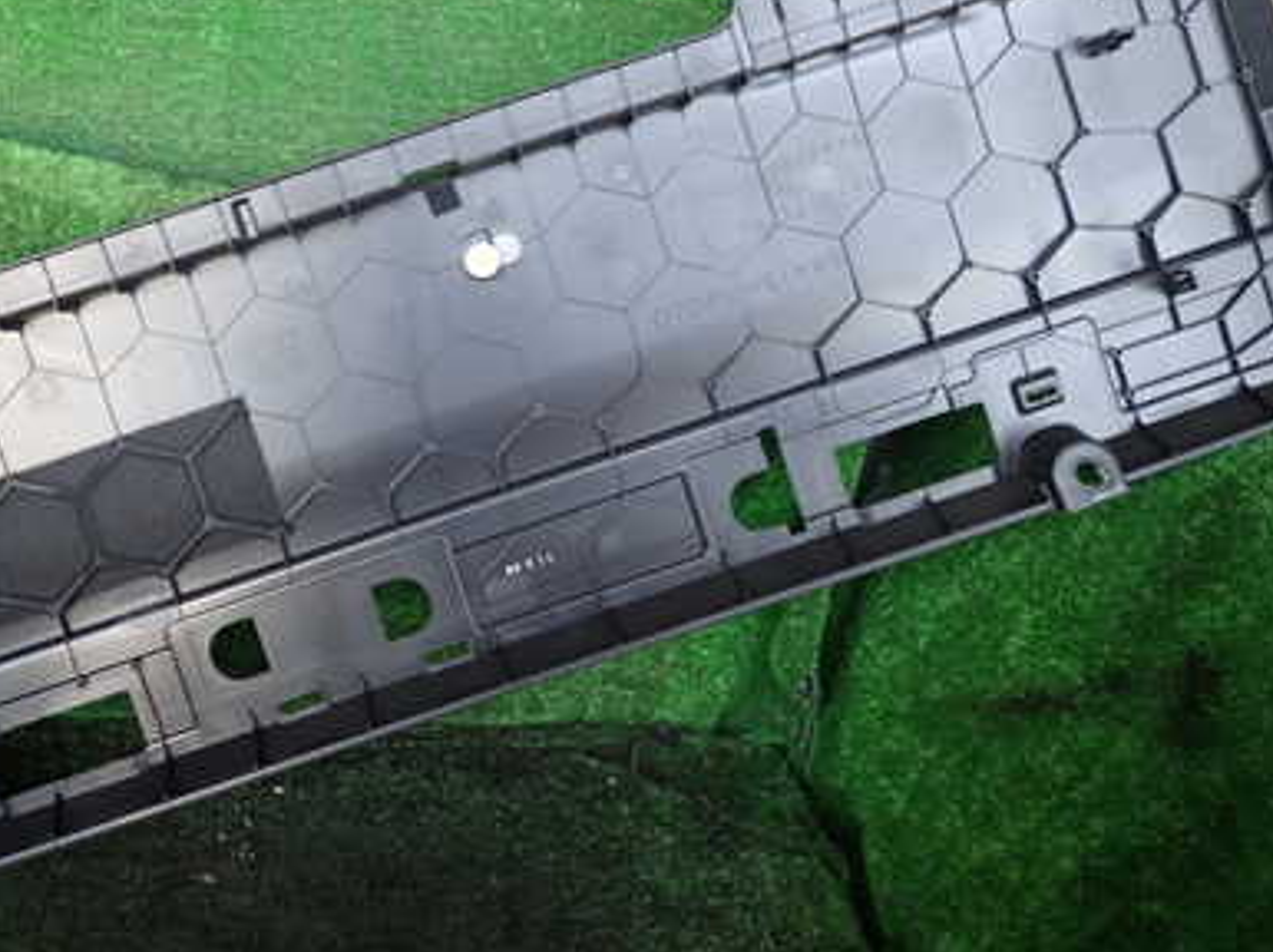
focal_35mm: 39
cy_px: 301
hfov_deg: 47.5
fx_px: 1433
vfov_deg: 36.3
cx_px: 483
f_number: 2
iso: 125
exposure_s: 1/60
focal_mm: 4.5
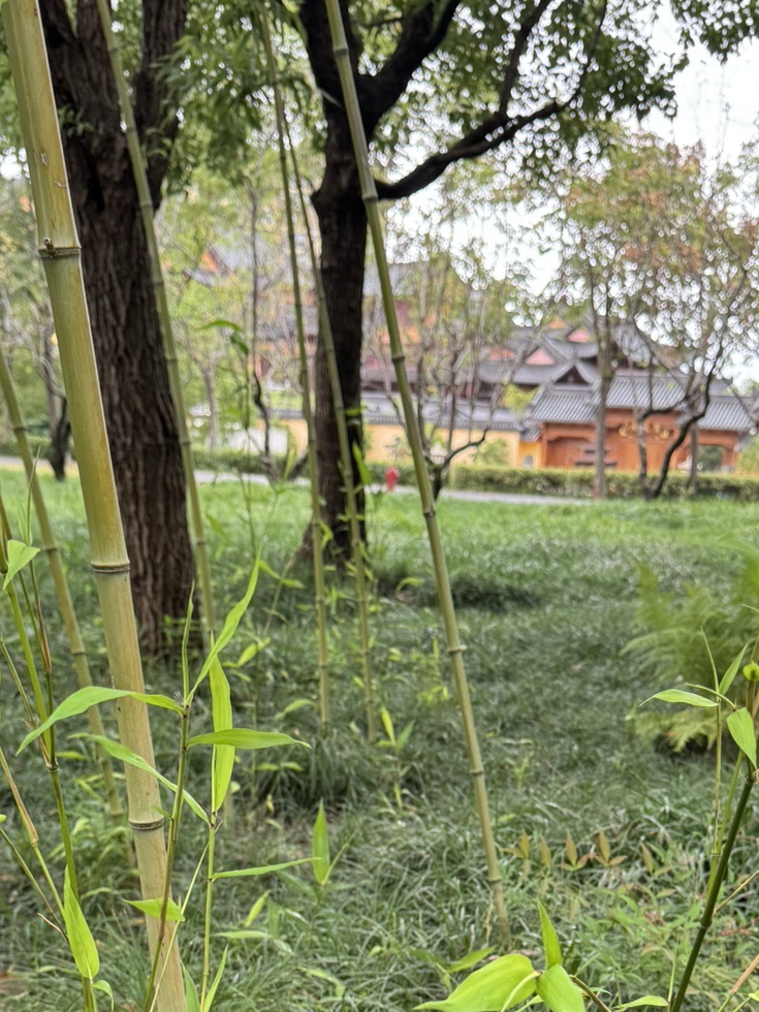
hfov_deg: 29.7
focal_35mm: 49
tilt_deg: -18.8
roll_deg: -3.5
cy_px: 895
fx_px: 1433
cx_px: 397
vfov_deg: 36.7
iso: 200
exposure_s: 1/121
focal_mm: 6.76
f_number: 1.78
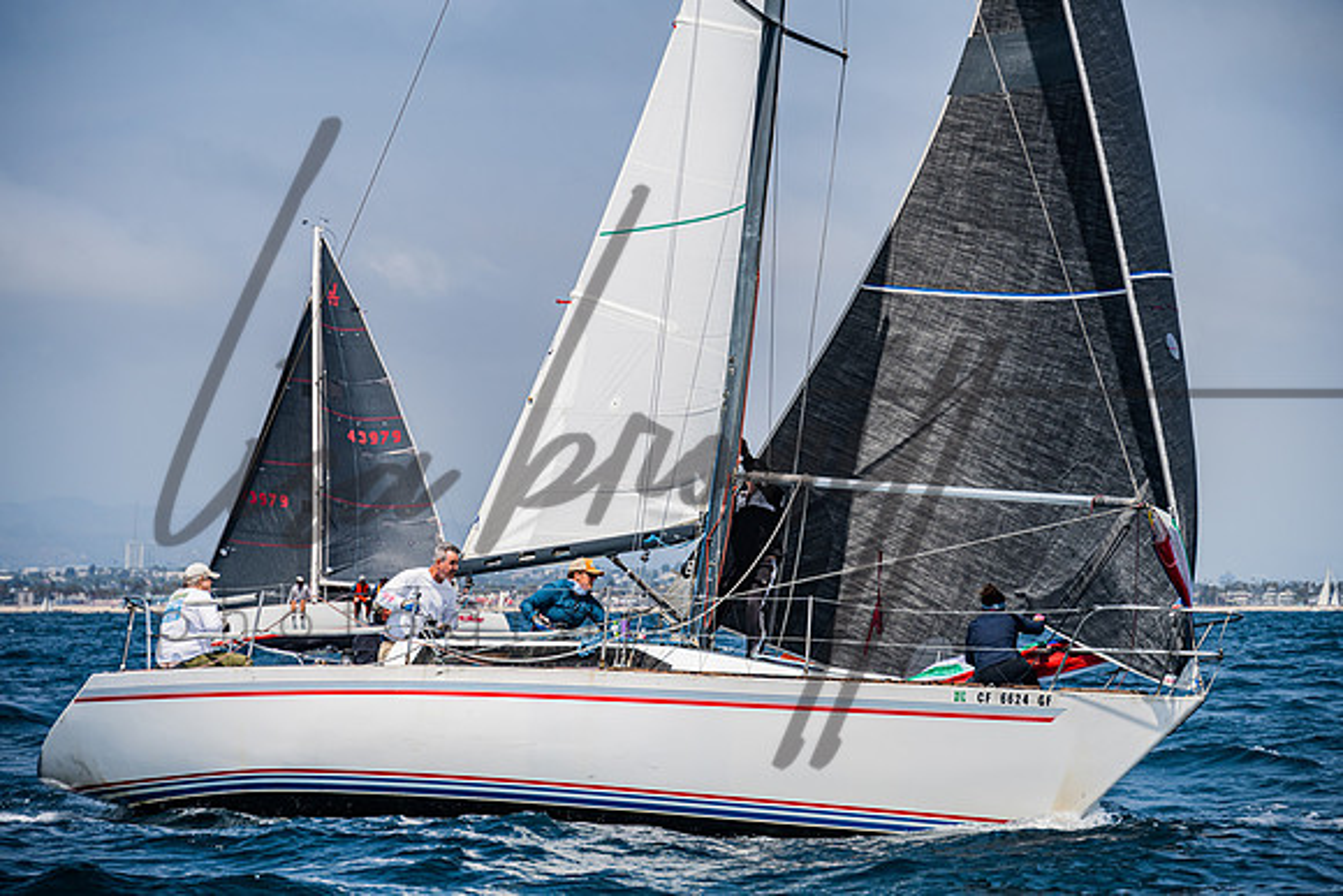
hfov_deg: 13.8
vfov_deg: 9.2
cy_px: 448
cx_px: 672
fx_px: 5554
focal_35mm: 149
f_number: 6.3
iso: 250
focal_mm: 145
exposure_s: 1/1000
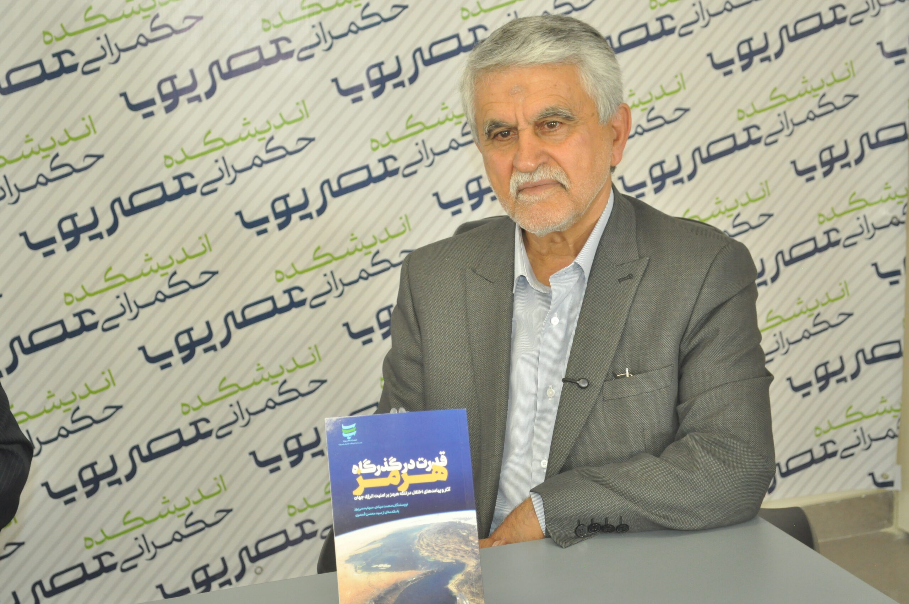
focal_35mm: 69
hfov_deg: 29.3
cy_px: 302
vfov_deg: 19.7
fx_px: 1740
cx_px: 454
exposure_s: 1/60
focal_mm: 46
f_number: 5.6
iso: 1250
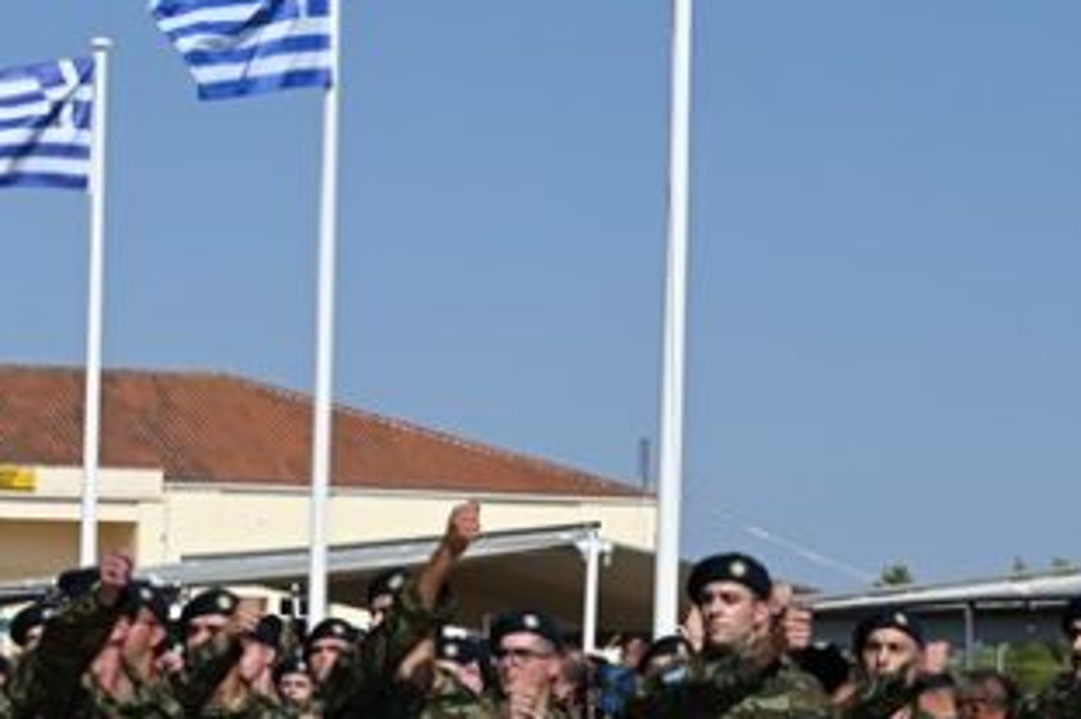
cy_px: 868
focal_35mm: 156
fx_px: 4682
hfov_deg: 12.9
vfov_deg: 8.7
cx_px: -125
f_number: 8
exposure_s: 1/500
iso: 100
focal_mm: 49
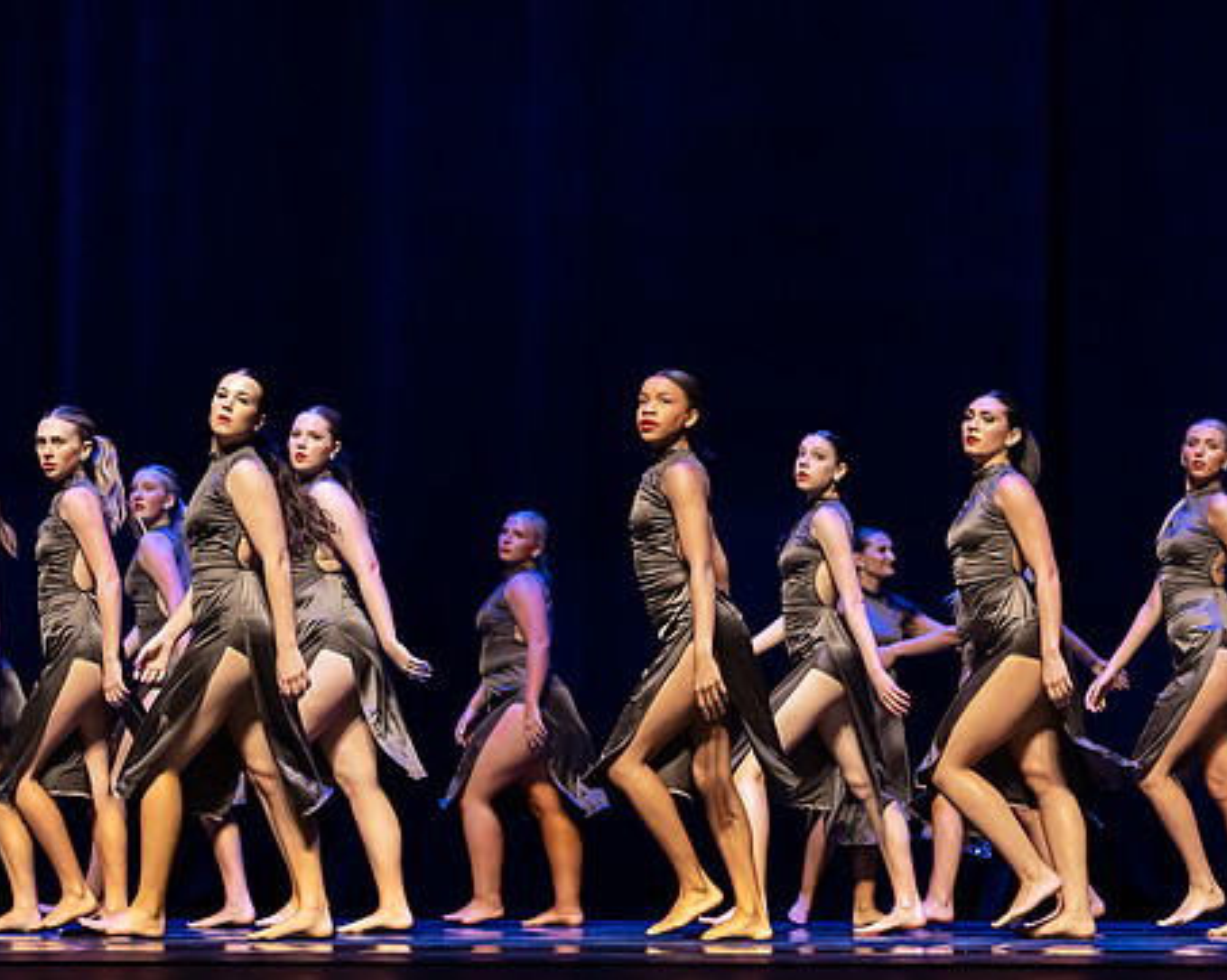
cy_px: 442
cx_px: 656
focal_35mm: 115
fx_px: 4174
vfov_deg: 13.4
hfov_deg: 16.7
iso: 3200
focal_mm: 58
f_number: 2.5
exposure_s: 1/640
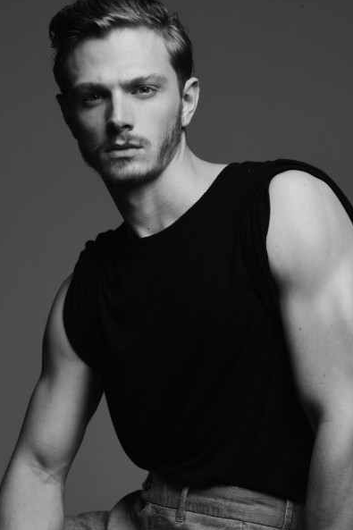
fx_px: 1295
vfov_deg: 23.0
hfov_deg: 15.5
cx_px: 157
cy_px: 369
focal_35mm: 88
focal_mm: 58
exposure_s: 1/160
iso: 160
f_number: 18
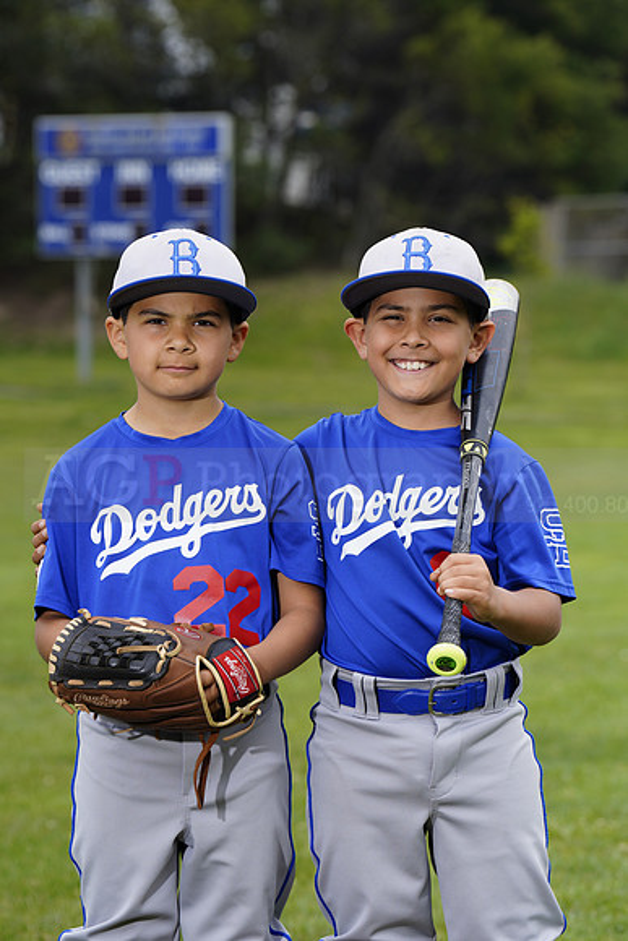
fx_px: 3922
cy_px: 470
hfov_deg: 9.2
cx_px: 314
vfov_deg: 13.7
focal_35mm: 150
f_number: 6.3
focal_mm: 150
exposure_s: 1/250
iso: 100
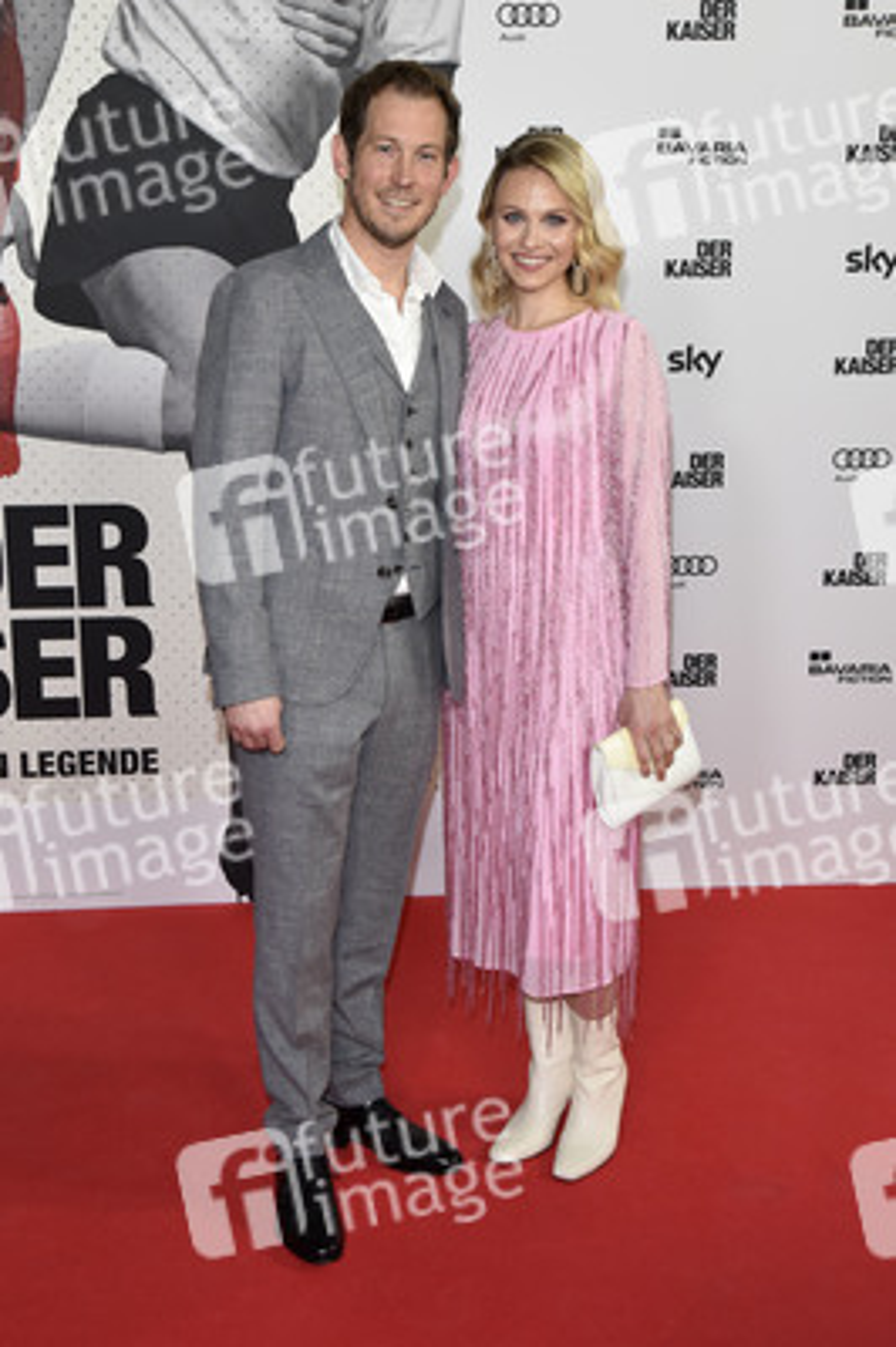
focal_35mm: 48
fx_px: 1795
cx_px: 448
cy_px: 674
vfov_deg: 41.1
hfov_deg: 28.0
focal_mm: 48
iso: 2000
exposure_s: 1/200
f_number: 9
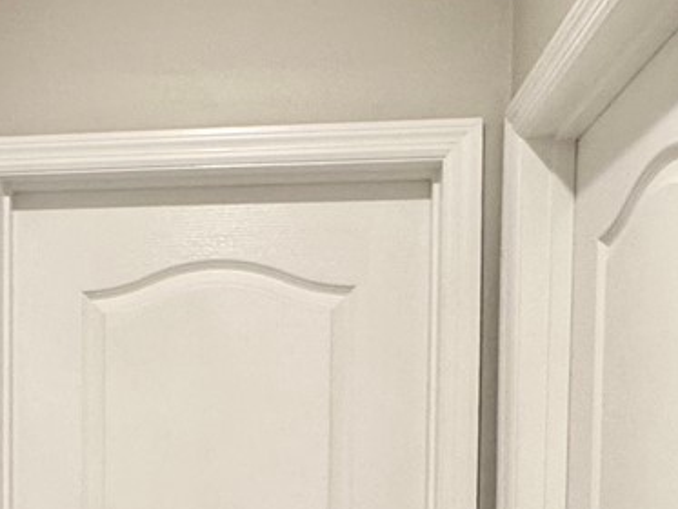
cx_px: 116
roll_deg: +0.3
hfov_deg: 31.2
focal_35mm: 60
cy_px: 580
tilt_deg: -3.3
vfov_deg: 22.8
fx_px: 1176
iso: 200
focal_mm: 2.22
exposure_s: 1/60
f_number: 2.2
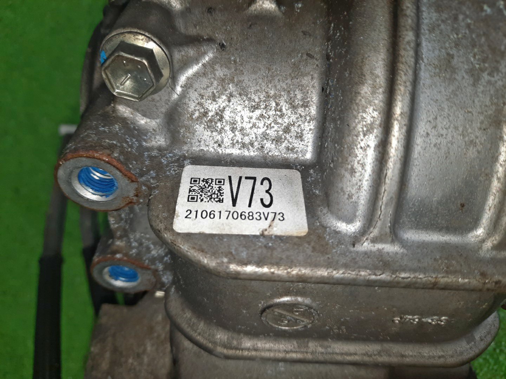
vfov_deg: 54.9
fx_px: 365
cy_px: 190
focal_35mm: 25
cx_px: 253
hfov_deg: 69.4
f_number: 2
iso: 72
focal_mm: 4.6
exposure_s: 1/50
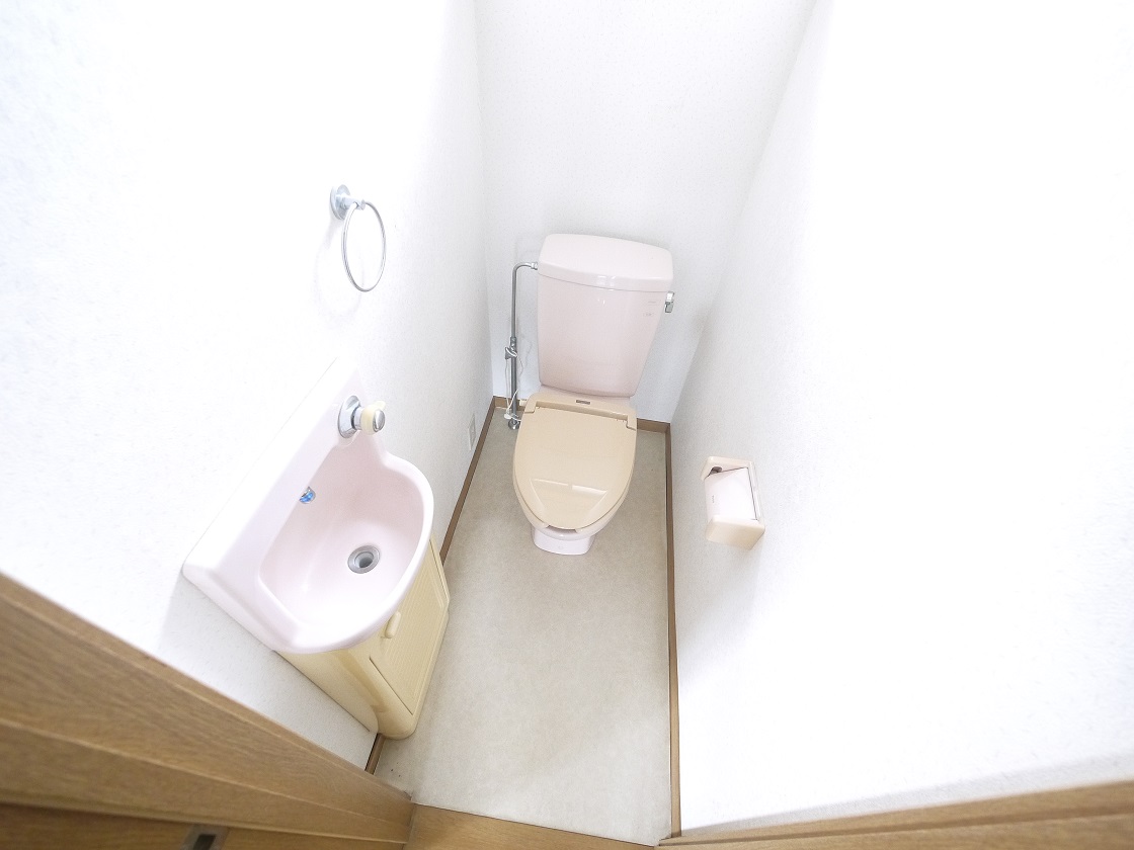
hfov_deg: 102.1
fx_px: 459
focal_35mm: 14
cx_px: 567
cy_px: 425
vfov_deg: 85.7
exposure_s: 1/60
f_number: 4
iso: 1250
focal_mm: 7
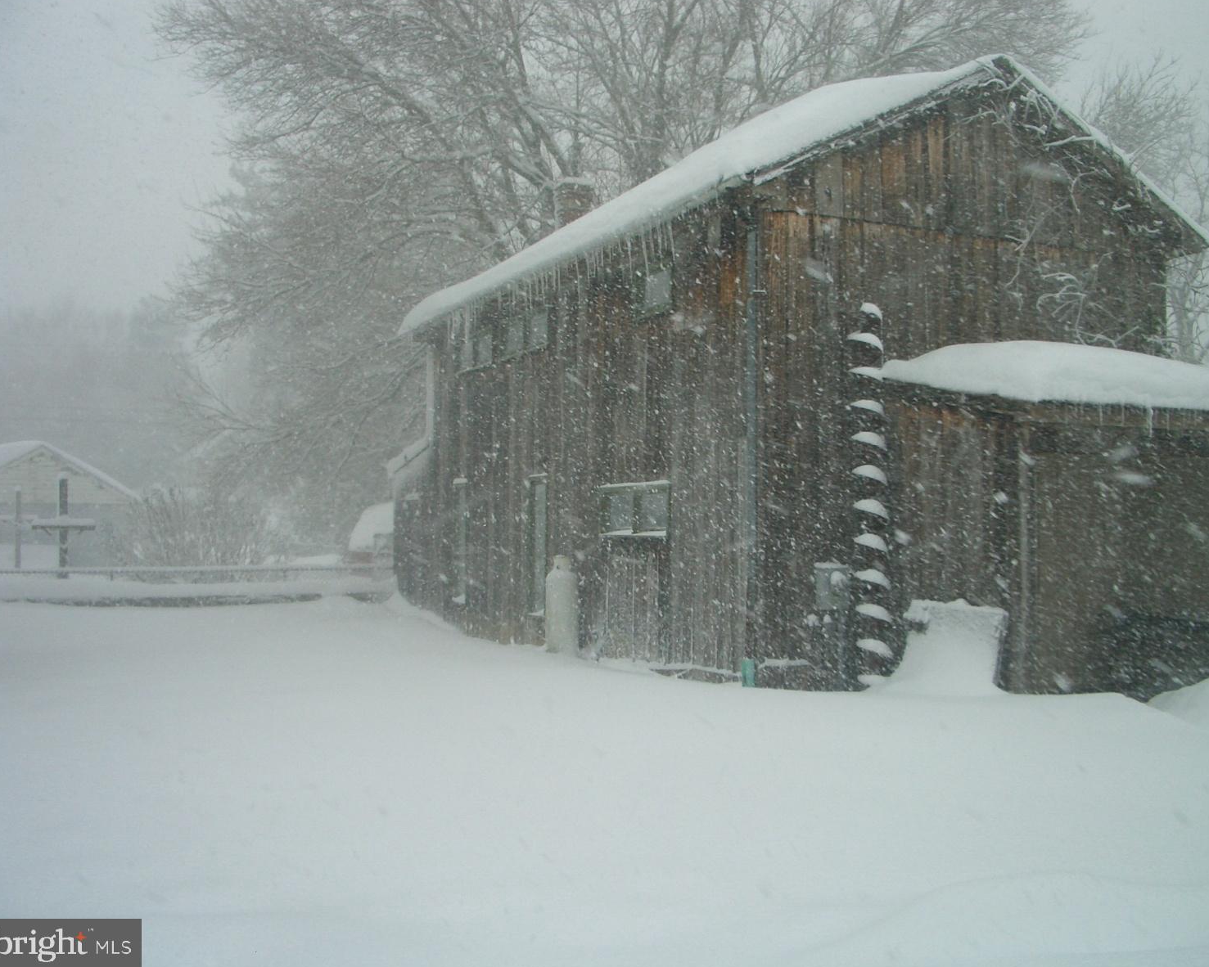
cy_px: 480
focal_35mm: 37
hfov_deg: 49.1
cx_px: 637
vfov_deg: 40.1
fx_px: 1324
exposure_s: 1/250
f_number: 4.3
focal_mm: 5.8
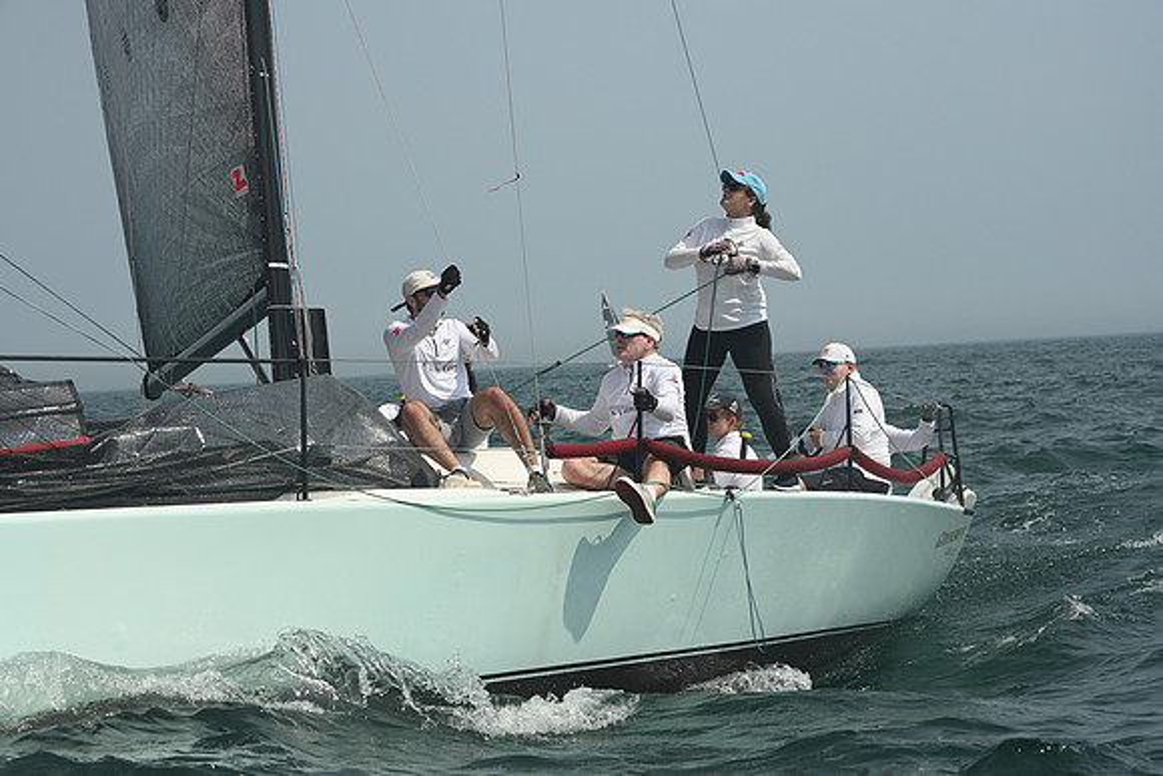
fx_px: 3167
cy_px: 388
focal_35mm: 98
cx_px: 582
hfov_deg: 20.8
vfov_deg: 14.0
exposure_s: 1/1250
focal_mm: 98
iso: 320
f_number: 9
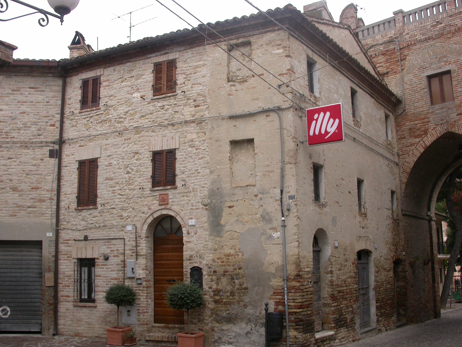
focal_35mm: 38
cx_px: 231
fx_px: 507
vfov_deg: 37.7
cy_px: 174
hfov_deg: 49.0
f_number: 6
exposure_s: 1/226
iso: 100
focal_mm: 7.85
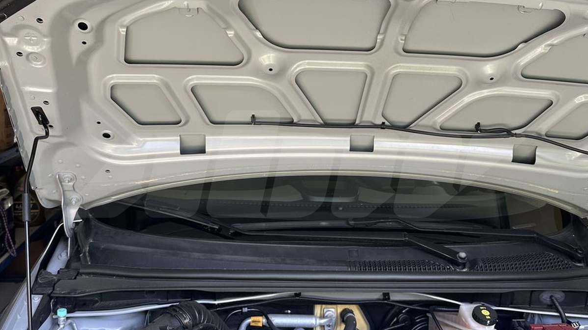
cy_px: 165
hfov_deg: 56.6
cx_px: 295
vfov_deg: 33.7
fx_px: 546
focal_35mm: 35
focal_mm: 6.86
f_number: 1.78
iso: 100
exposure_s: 1/121
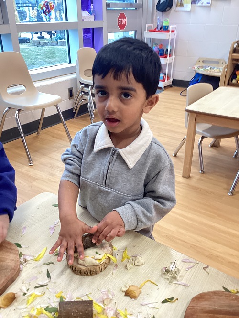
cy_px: 159
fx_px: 285
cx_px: 120
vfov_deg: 58.3
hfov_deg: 45.5
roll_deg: +2.2
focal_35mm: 31
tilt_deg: -27.8
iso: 100
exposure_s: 1/50
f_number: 2.4
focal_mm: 3.3
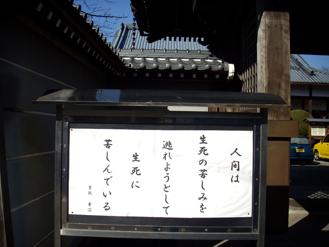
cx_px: 164
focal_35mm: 37
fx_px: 352
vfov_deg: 38.7
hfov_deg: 50.1
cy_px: 124
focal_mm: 6.2
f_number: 5.6
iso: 80
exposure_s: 1/500
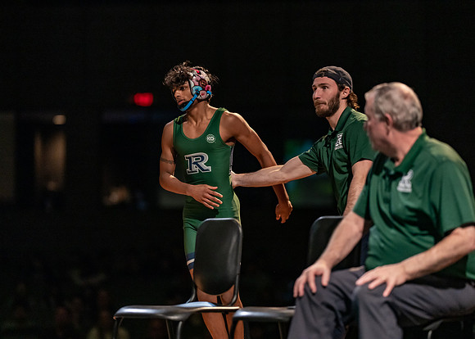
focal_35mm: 141
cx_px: 238
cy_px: 170
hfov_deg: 14.2
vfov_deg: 10.2
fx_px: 1908
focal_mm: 135
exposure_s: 1/400
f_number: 1.8
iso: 2500
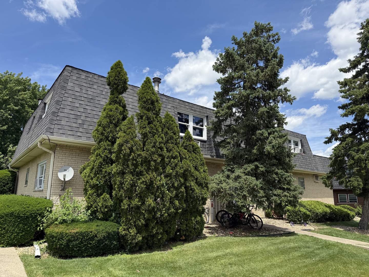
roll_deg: -0.7
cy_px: 138
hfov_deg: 71.6
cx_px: 184
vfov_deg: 56.8
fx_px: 256
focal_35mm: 24
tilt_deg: +13.0
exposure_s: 1/3759
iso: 100
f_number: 1.78
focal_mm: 6.76
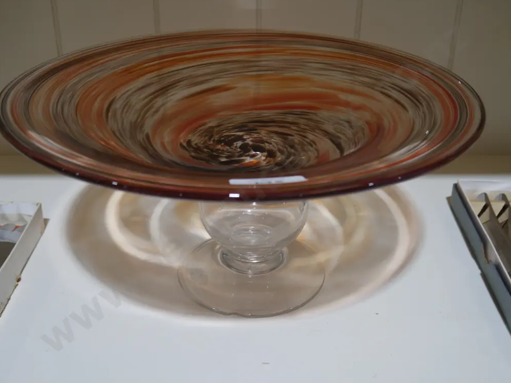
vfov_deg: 35.2
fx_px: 605
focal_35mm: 41
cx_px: 255
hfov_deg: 45.8
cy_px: 190
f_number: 4.5
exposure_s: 1/60
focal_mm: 20
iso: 250
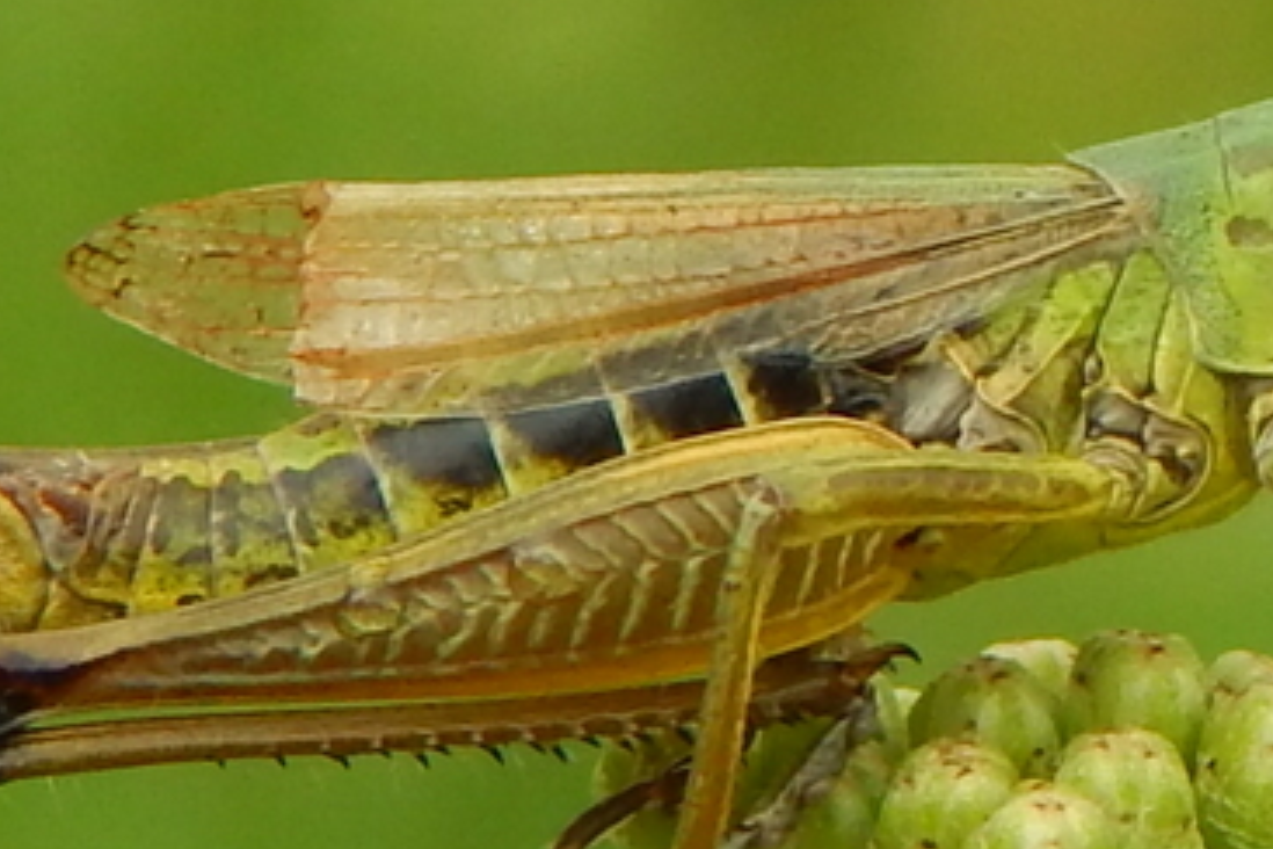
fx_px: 7284
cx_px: 1000
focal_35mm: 206
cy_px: 418
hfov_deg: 10.0
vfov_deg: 6.7
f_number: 4.3
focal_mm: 15.3
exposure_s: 1/320
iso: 125
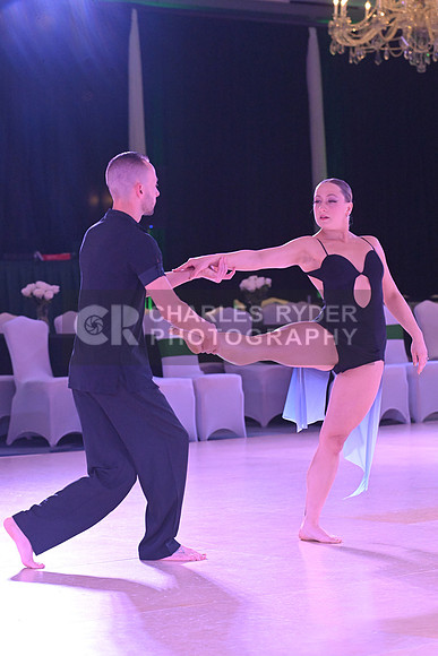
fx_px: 2280
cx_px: 219
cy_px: 328
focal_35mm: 125
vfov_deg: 16.4
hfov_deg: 11.0
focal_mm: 125
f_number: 6.3
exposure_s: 1/400
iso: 5000
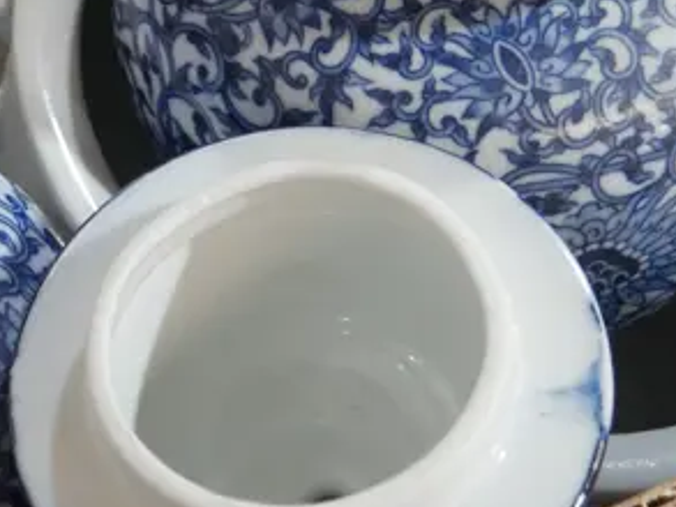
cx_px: 83
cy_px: -204
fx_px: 1915
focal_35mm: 98
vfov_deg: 14.3
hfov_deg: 19.7
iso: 800
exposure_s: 1/60
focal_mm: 14
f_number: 3.5
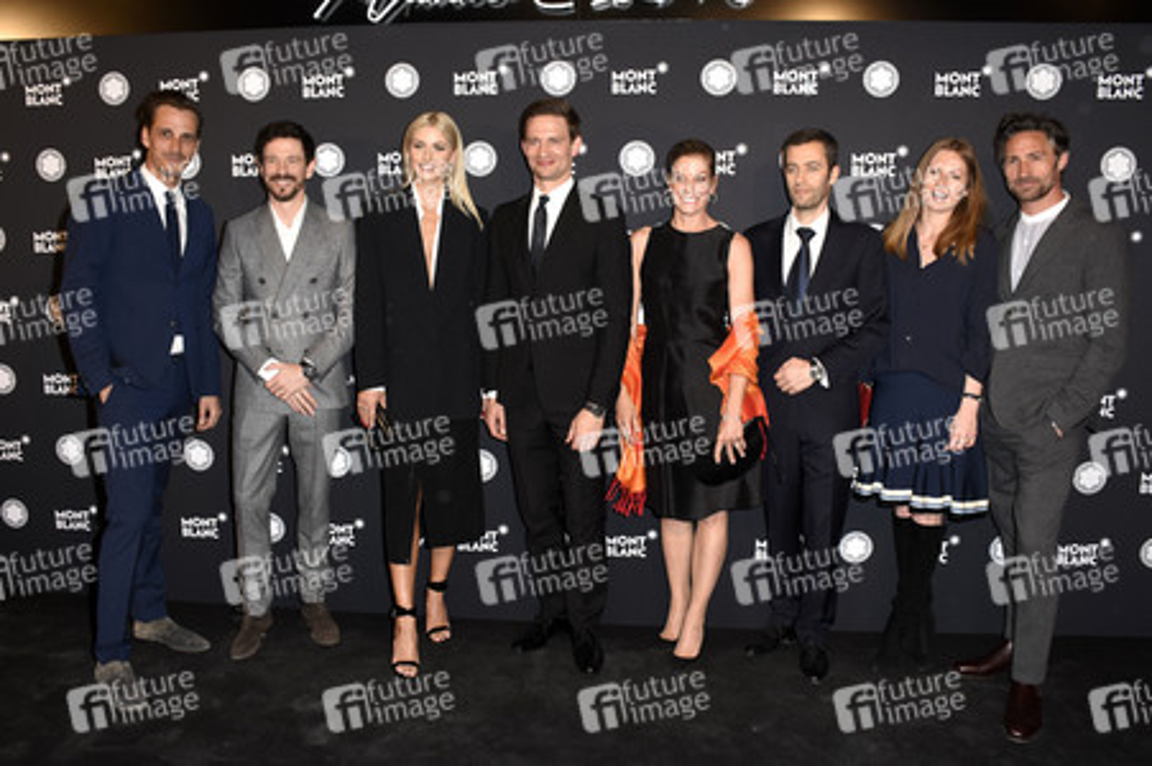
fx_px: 863
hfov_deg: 67.4
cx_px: 576
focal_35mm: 27
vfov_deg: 47.9
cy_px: 383
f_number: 6.3
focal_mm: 18
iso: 400
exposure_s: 1/125
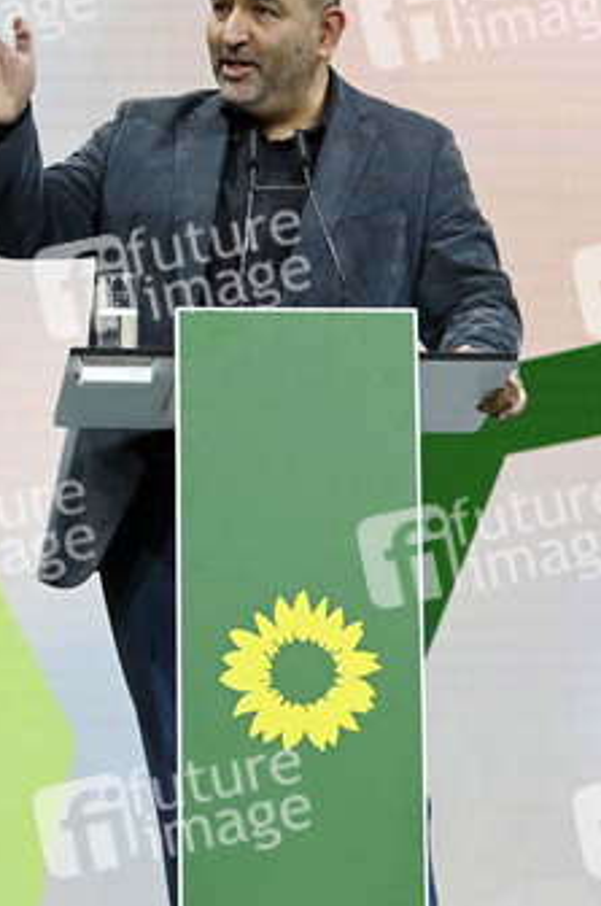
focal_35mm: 125
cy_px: 410
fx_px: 3140
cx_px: 251
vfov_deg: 16.4
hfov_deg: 10.9
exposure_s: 1/320
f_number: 5.6
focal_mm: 105
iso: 8000
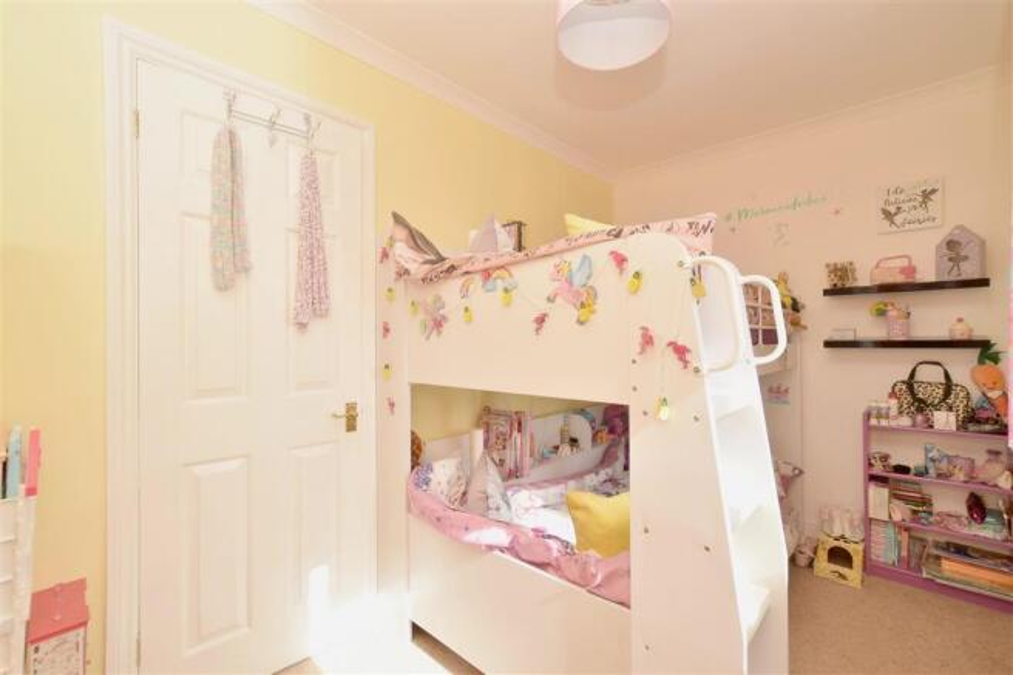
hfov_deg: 100.4
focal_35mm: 15
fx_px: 422
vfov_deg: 77.3
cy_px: 338
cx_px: 506
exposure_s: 1/200
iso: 500
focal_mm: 10
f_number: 9
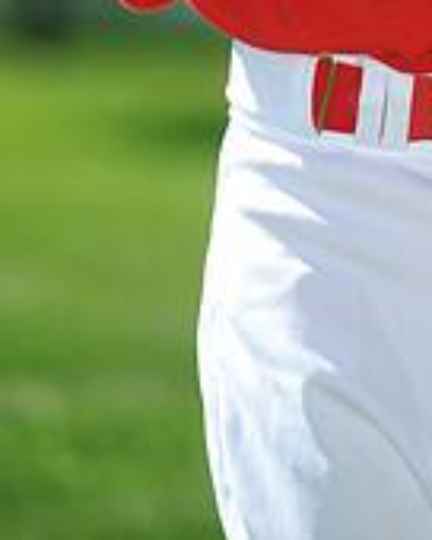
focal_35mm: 495
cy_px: -349
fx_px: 7911
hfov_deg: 3.1
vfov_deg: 3.9
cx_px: 457
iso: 200
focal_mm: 155
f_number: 4
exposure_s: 1/1250
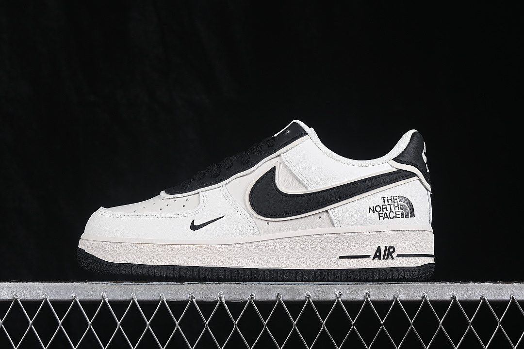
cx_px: 262
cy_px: 174
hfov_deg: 27.0
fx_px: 1092
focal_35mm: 75
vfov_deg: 18.2
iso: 160
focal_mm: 50
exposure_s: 1/80
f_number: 8
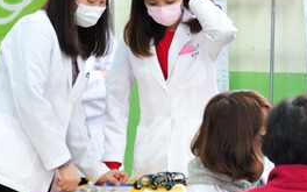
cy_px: 108
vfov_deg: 6.9
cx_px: 364
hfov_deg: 10.9
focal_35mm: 189
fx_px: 1581
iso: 1250
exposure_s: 1/13
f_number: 6.3
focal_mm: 70
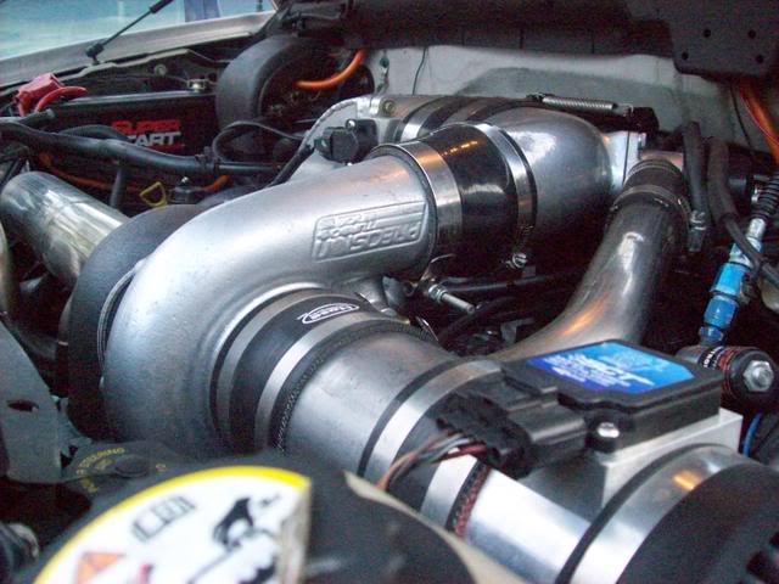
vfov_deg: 39.7
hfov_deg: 51.4
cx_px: 390
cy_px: 292
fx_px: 810
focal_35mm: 36
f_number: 2.7
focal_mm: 6
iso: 667
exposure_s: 1/128
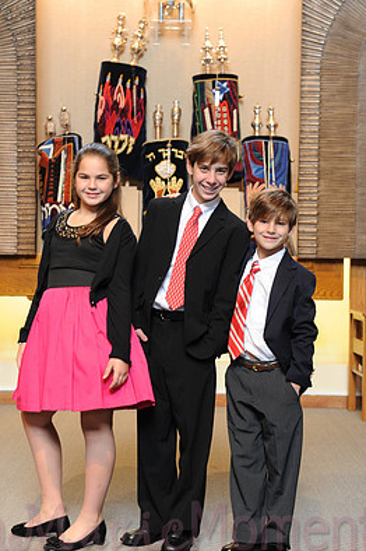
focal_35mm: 80
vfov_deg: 25.4
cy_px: 305
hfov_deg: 17.0
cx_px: 181
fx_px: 1222
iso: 500
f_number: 5
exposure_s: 1/30
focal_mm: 70
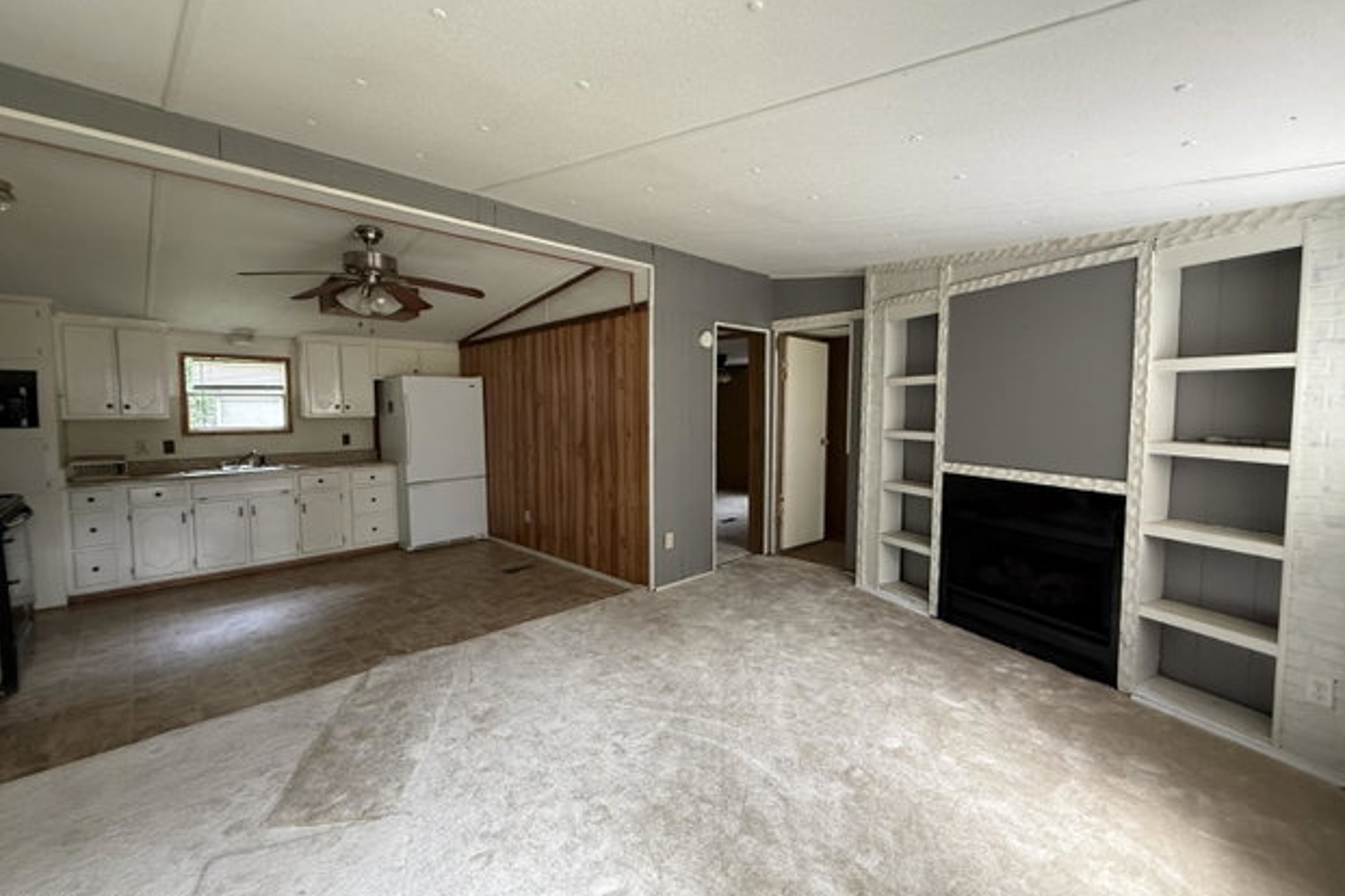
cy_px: 442
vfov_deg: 77.3
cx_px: 675
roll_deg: -0.9
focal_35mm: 15
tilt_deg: -5.2
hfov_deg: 100.4
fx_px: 560
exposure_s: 1/99
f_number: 2.2
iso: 320
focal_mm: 2.22
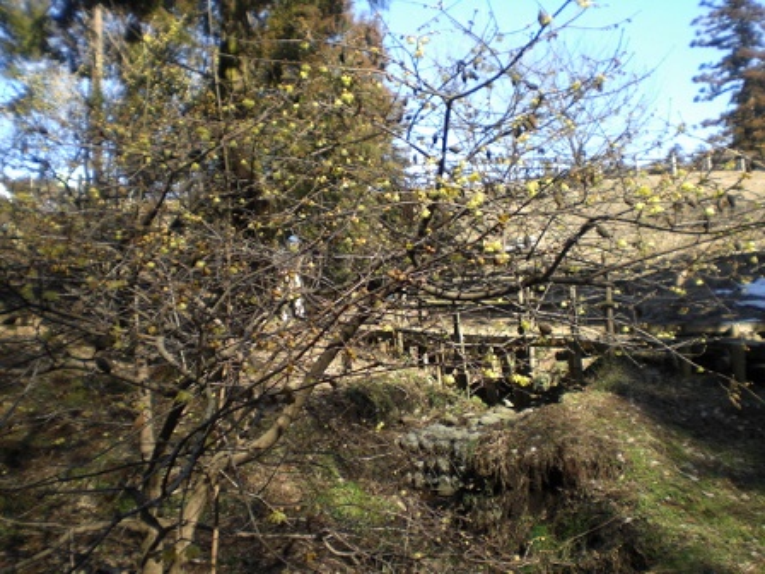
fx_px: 840
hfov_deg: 49.0
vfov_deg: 37.7
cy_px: 287
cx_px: 382
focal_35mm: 38
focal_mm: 6.3
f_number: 3.1
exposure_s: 1/160
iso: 50
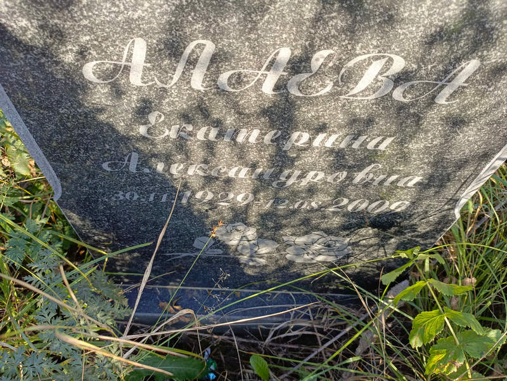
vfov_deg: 54.9
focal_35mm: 25
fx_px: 366
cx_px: 254
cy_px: 190
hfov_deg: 69.4
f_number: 1.69
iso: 112
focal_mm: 4.76
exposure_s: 1/127
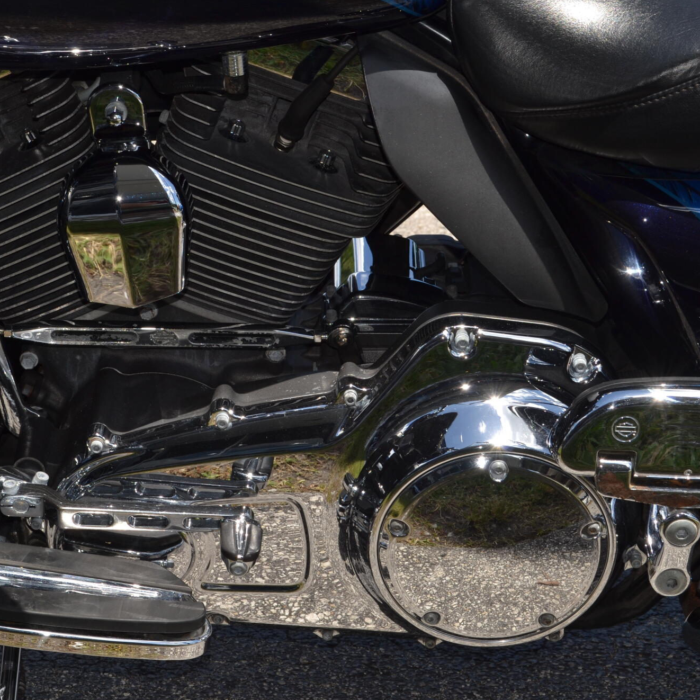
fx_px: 1853
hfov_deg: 21.3
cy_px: 352
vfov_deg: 21.4
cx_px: 248
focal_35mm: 81
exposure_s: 1/200
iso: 100
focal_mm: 42
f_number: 9
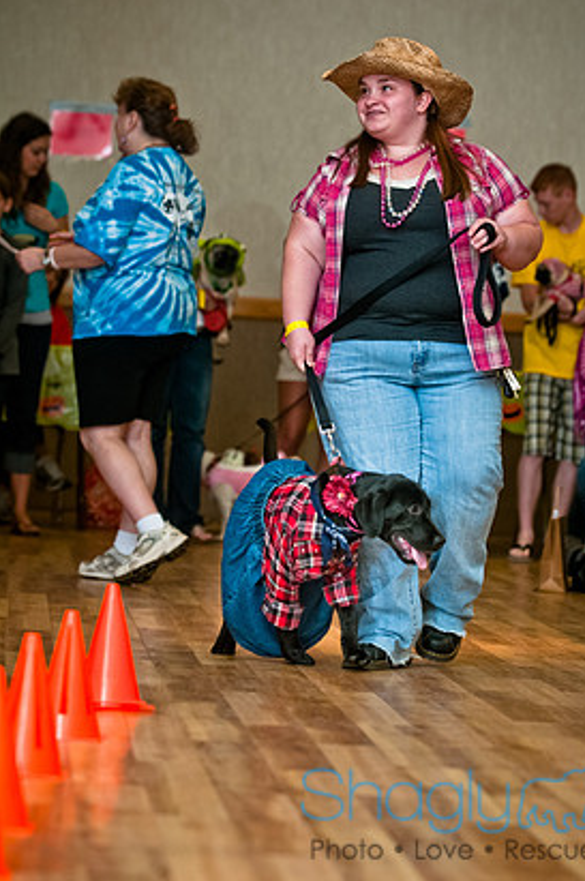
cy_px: 420
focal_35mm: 173
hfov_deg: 7.9
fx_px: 4216
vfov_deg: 11.9
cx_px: 318
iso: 200
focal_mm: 105
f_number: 3.5
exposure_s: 1/200
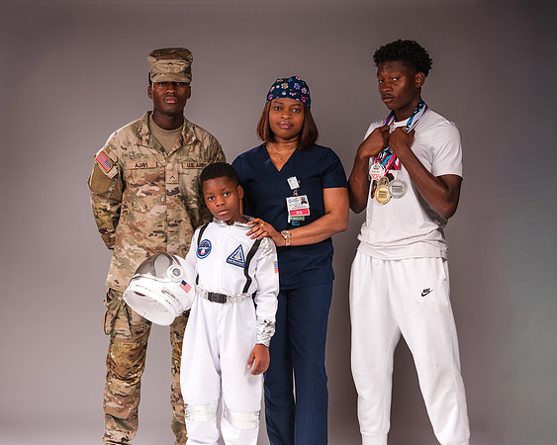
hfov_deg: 19.7
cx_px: 262
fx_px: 1602
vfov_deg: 15.8
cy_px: 223
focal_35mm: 97
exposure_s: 1/400
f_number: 2.8
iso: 50
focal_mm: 85
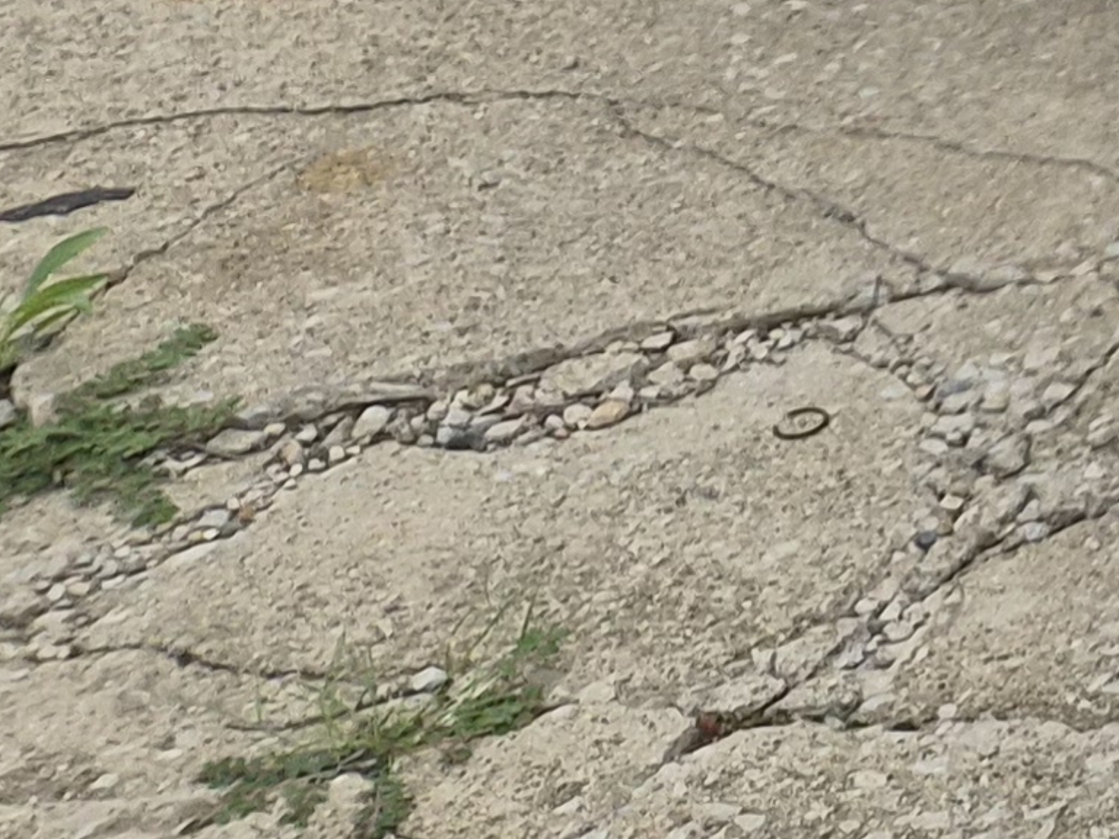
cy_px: -1099
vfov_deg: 10.7
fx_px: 3879
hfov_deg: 12.8
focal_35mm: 120
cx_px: 2664
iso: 80
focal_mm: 5.4
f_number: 1.8
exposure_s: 1/2536
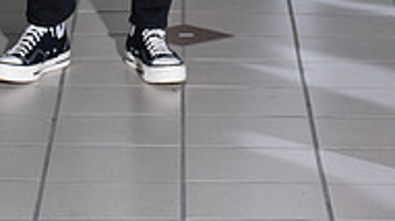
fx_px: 2710
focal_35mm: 259
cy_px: -235
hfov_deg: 8.3
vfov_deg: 4.6
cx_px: 116
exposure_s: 1/125
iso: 1250
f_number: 7.1
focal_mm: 105
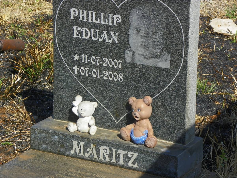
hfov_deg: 13.3
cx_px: 118
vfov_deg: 10.0
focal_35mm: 148
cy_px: 89
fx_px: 1013
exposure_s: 1/250
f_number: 5
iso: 64
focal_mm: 26.4
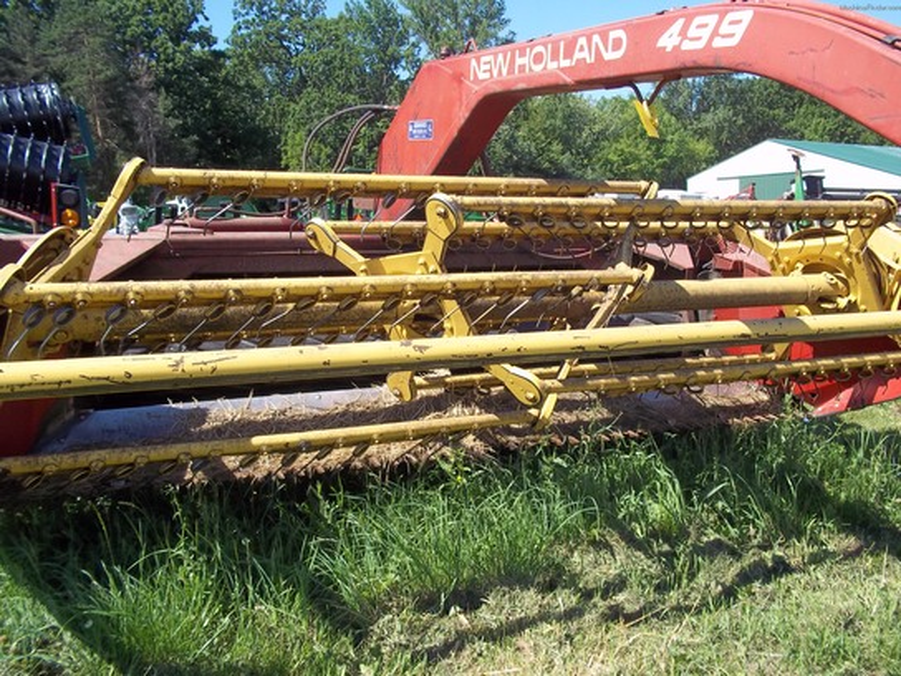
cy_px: 338
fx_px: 937
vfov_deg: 39.7
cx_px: 450
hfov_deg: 51.4
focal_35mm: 36
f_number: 8
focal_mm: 6.5
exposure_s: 1/100
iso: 80
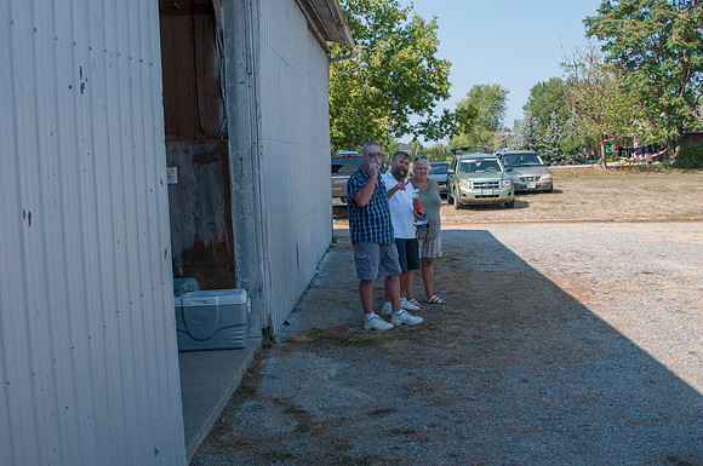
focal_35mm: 42
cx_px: 352
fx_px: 819
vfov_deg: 31.8
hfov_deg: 46.5
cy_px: 233
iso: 500
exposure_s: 1/400
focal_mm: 28
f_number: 8
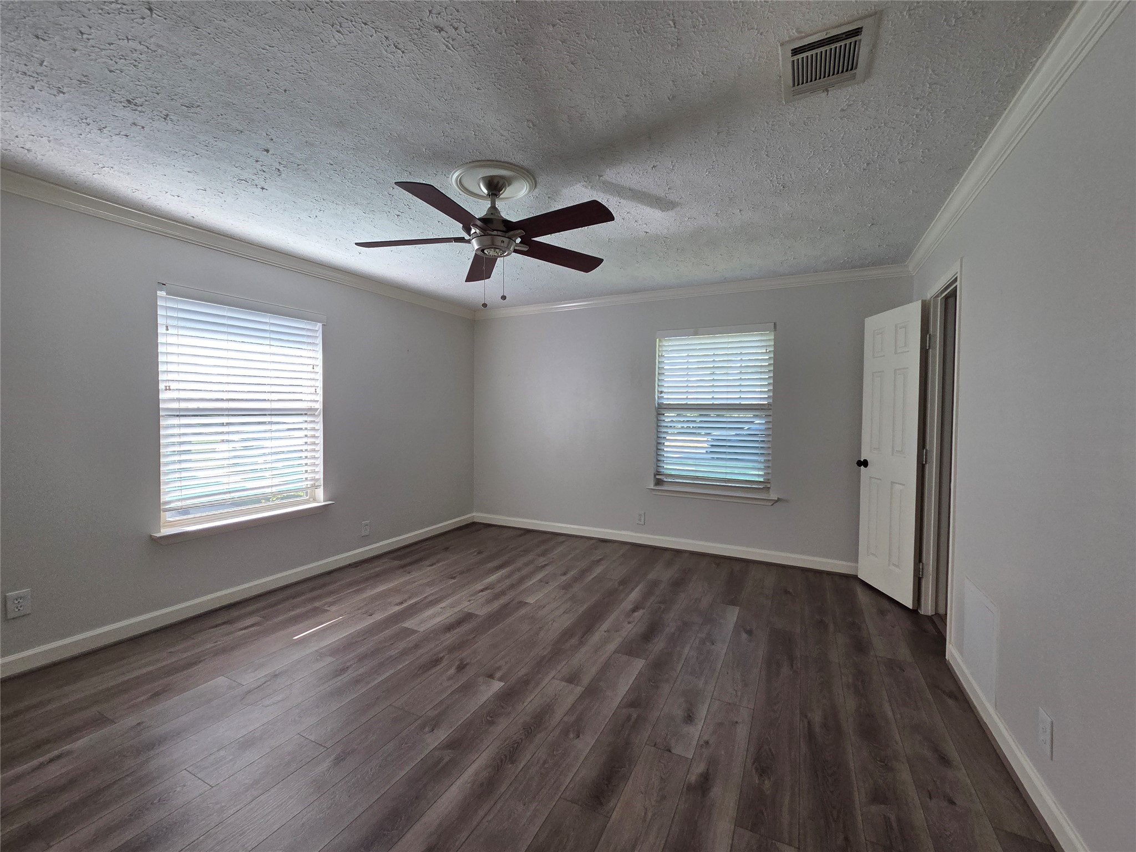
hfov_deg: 106.2
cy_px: 426
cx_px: 568
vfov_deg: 89.9
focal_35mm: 13
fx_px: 427
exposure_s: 1/120
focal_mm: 2.2
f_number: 2.2
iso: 100
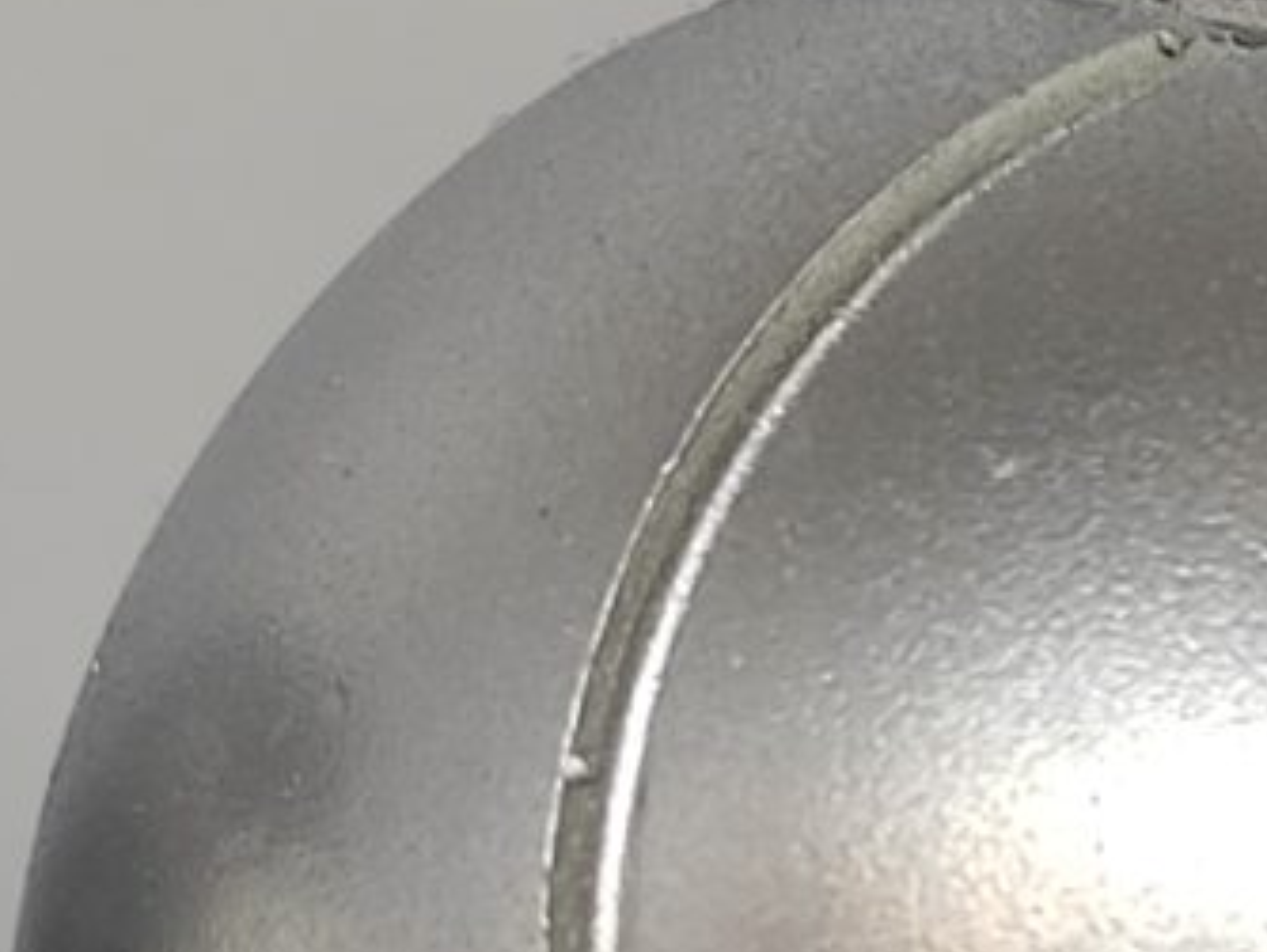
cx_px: 982
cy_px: 1100
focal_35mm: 199
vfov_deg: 7.4
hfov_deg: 9.9
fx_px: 7289
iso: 117
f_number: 1.79
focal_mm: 4.74
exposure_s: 1/33
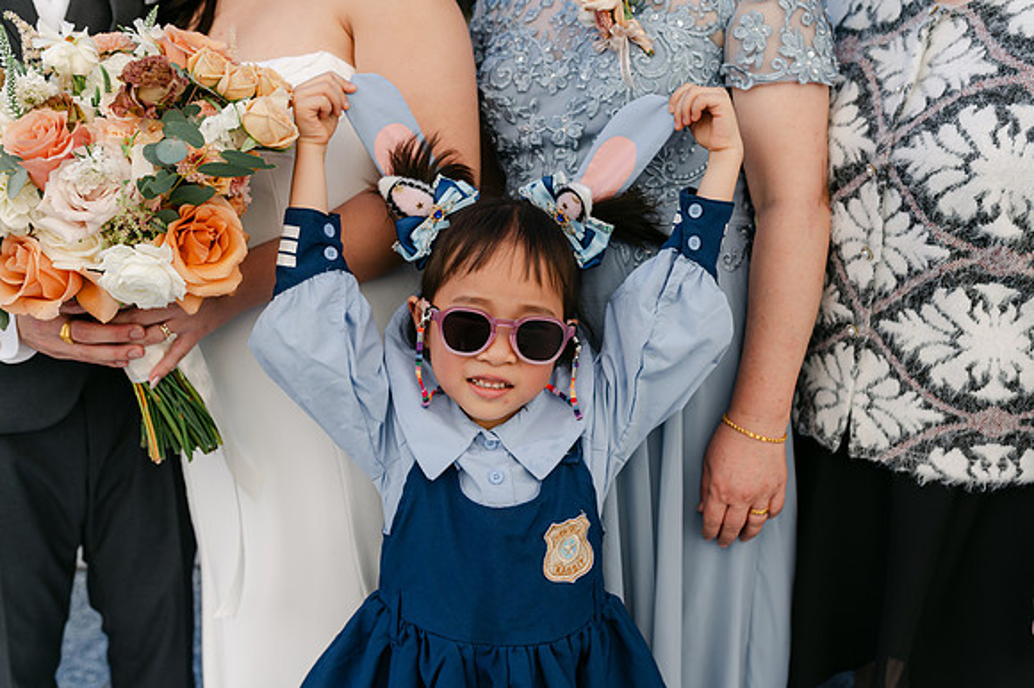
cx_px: 517
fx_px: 1005
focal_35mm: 35
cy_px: 344
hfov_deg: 54.5
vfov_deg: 37.8
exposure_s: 1/800
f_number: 4
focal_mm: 35
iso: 100
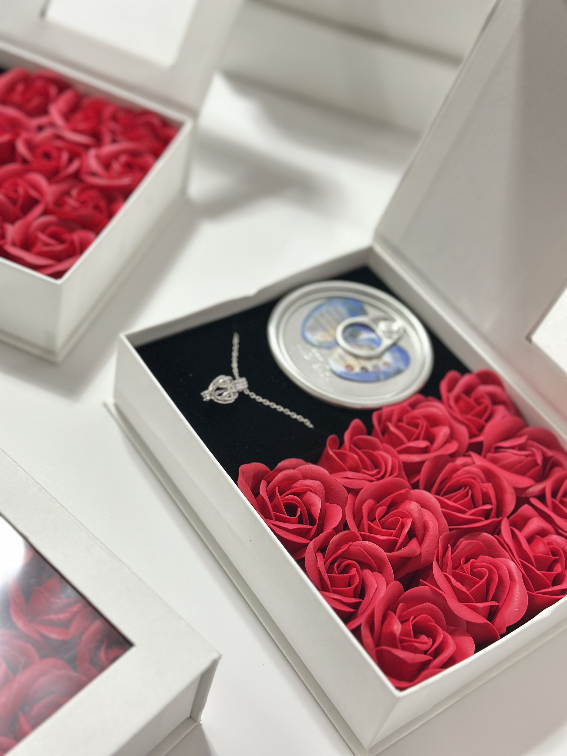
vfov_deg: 39.7
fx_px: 1048
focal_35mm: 48
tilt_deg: -47.5
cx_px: 284
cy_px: 378
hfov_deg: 30.3
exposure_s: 1/50
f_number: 1.78
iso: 250
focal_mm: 6.86
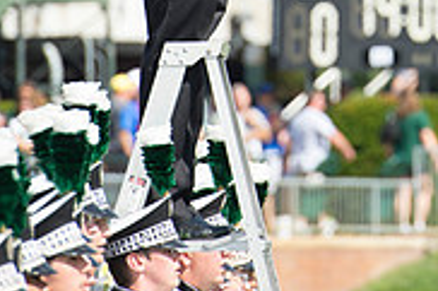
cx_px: 443
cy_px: -161
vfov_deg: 2.2
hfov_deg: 3.2
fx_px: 7743
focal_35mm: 637
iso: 200
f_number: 4.5
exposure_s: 1/1000
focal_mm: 200
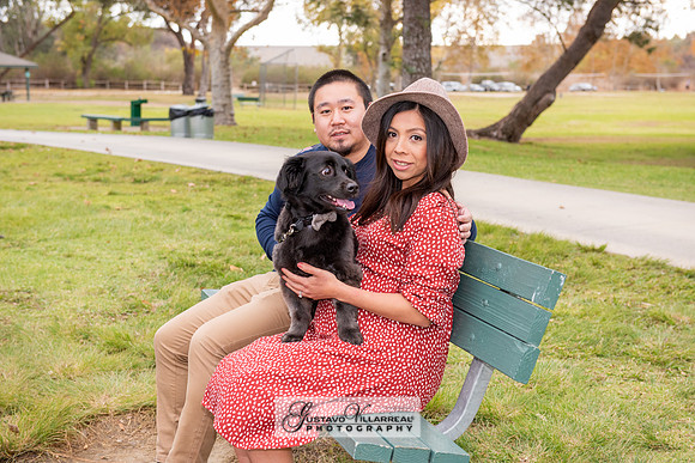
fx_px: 1081
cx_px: 348
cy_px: 232
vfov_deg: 24.2
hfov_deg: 35.6
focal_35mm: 56
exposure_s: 1/125
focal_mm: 56
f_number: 5
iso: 500
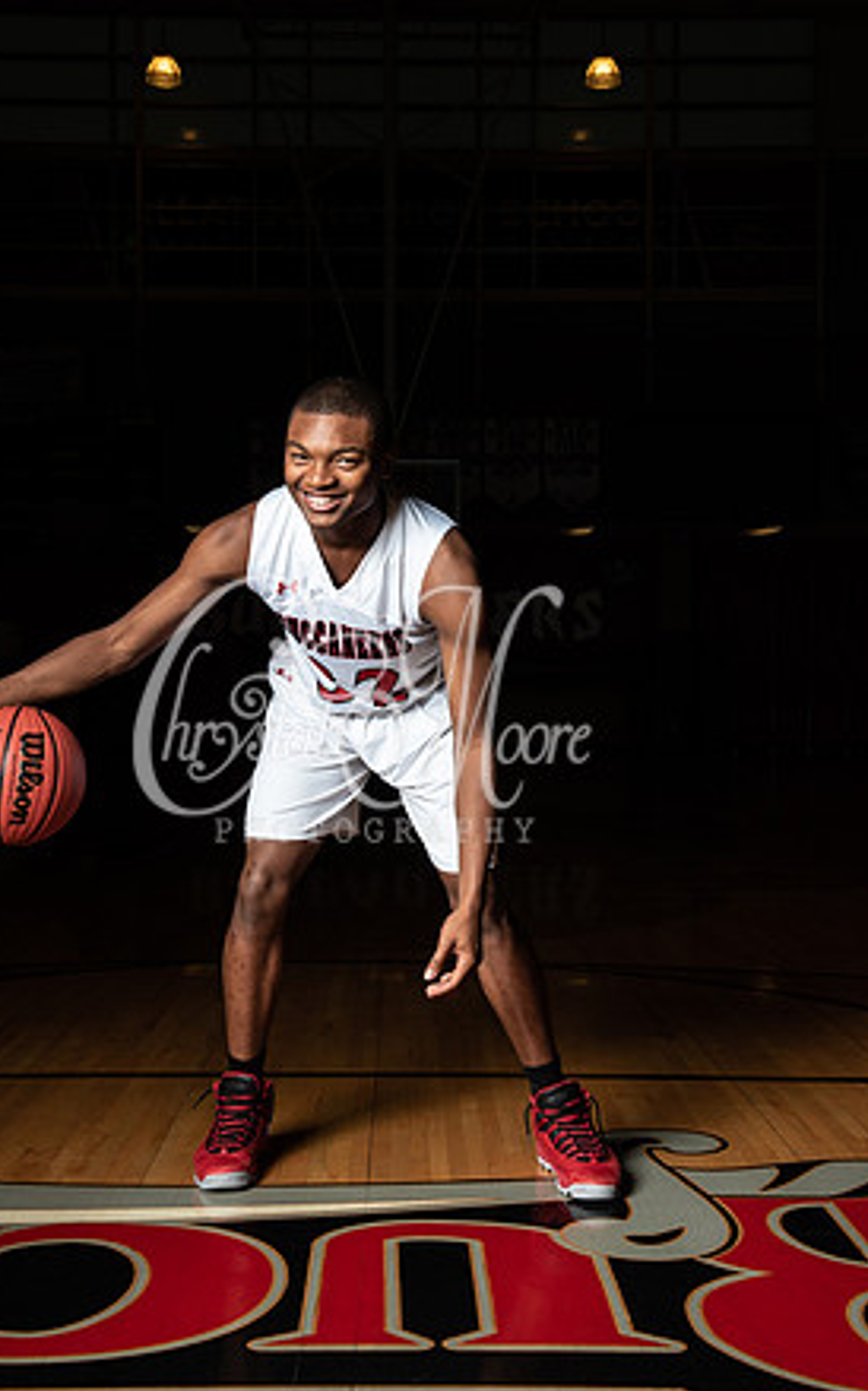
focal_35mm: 47
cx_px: 402
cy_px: 684
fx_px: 1781
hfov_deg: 27.4
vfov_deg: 42.7
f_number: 14
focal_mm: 45
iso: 320
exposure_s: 1/200
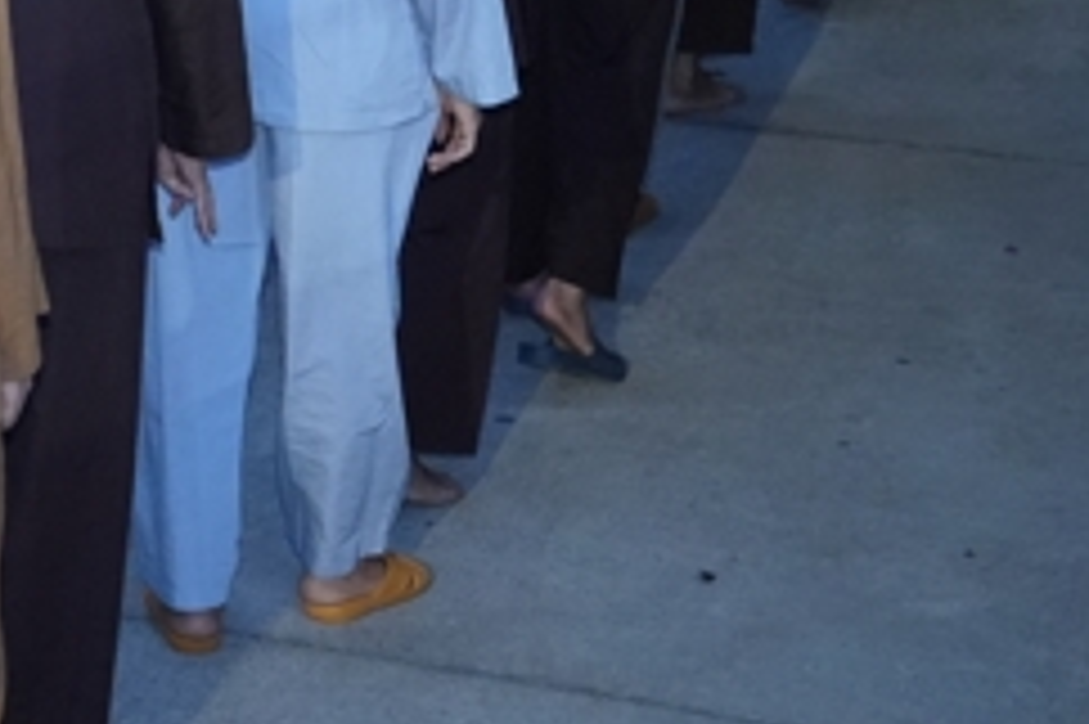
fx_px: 4262
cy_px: -666
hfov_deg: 13.0
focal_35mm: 141
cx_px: -974
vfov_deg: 9.2
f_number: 2.8
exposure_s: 1/100
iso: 6400
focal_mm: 35
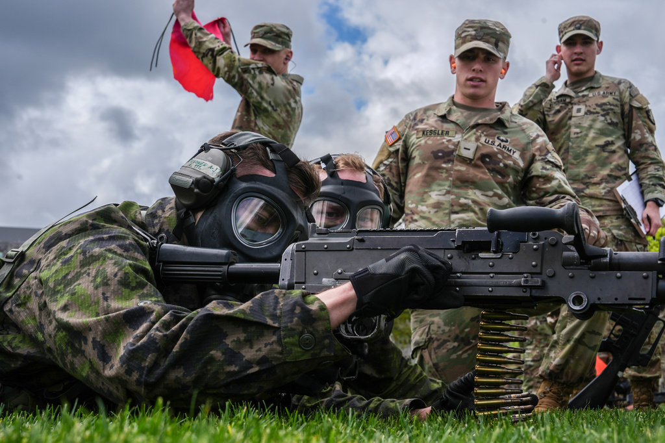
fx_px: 1016
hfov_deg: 36.3
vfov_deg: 24.6
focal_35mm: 55
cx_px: 332
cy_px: 222
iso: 125
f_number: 11
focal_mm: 55
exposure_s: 1/320
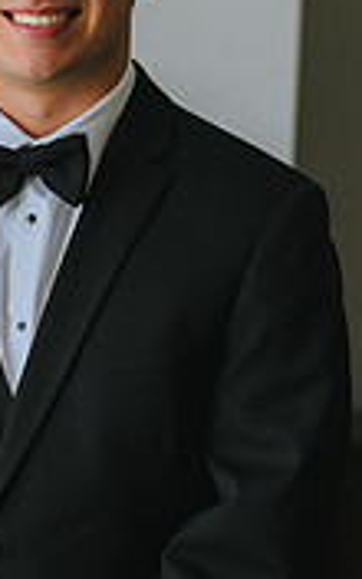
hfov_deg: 7.4
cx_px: -464
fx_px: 2652
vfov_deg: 12.5
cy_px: 301
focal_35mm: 168
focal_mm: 50
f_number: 2.8
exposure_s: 1/160
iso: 320
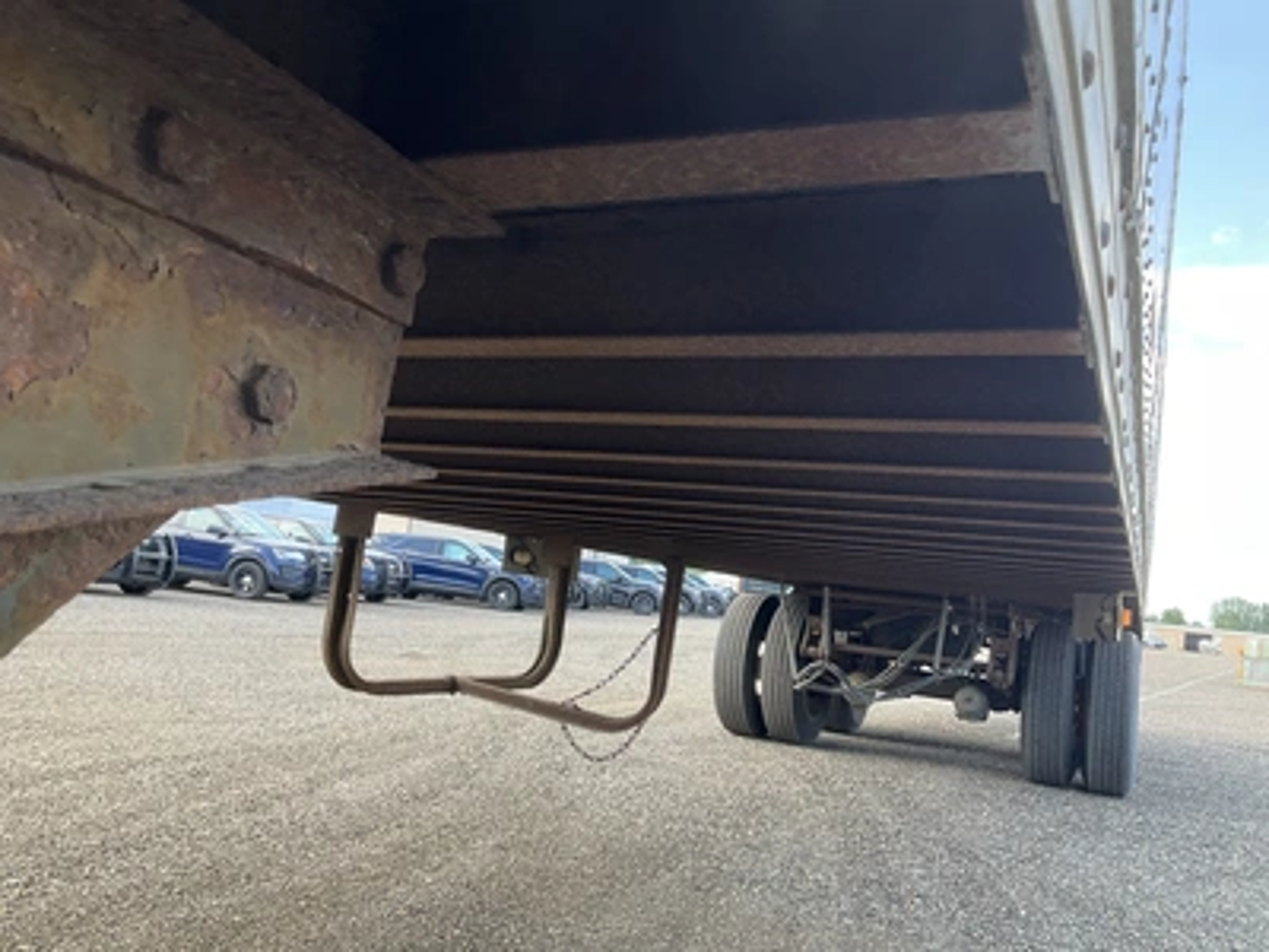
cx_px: 634
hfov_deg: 61.7
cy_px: 476
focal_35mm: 29
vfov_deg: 48.2
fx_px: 1063
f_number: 1.8
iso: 20
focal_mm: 3
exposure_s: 1/122
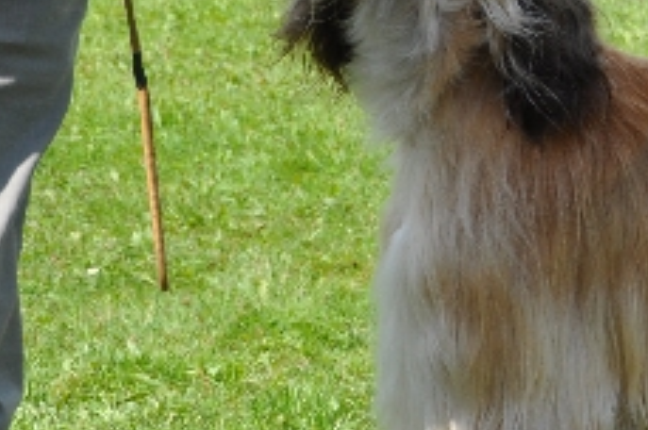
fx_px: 4332
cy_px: 321
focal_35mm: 241
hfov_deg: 8.3
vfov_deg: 5.7
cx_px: 1053
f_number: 9
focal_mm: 46
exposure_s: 1/320
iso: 200
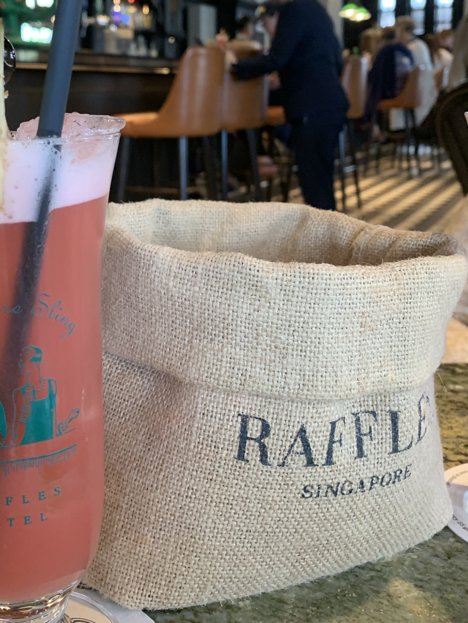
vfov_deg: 47.8
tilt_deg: -7.3
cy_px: 187
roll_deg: +1.0
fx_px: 685
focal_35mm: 38
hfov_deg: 37.0
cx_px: 130
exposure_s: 1/60
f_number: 1.8
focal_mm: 4.25
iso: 400
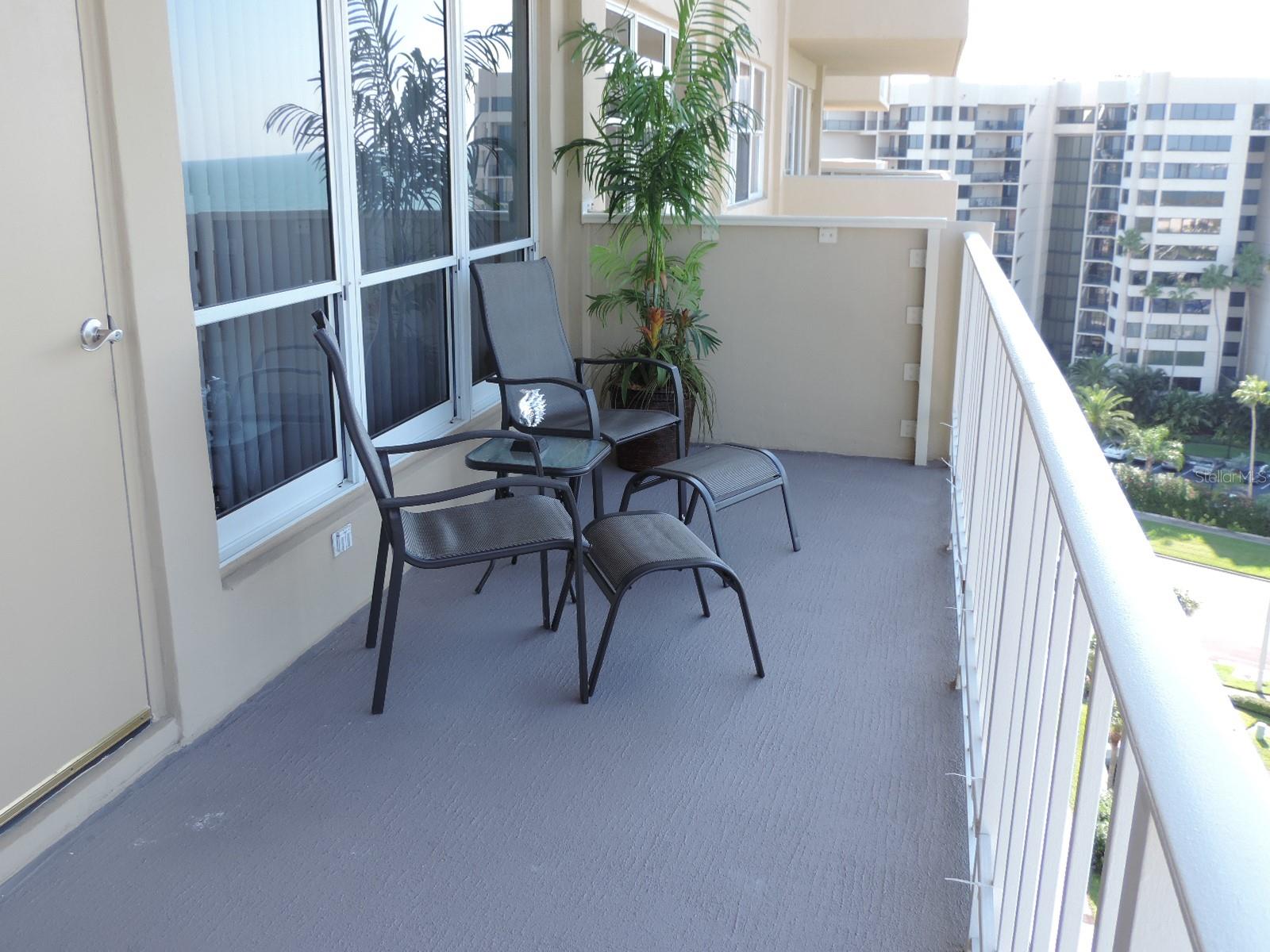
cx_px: 635
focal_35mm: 33
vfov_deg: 42.9
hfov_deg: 55.4
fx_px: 1211
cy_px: 476
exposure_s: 1/160
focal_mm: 5.8
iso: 80
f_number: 3.2
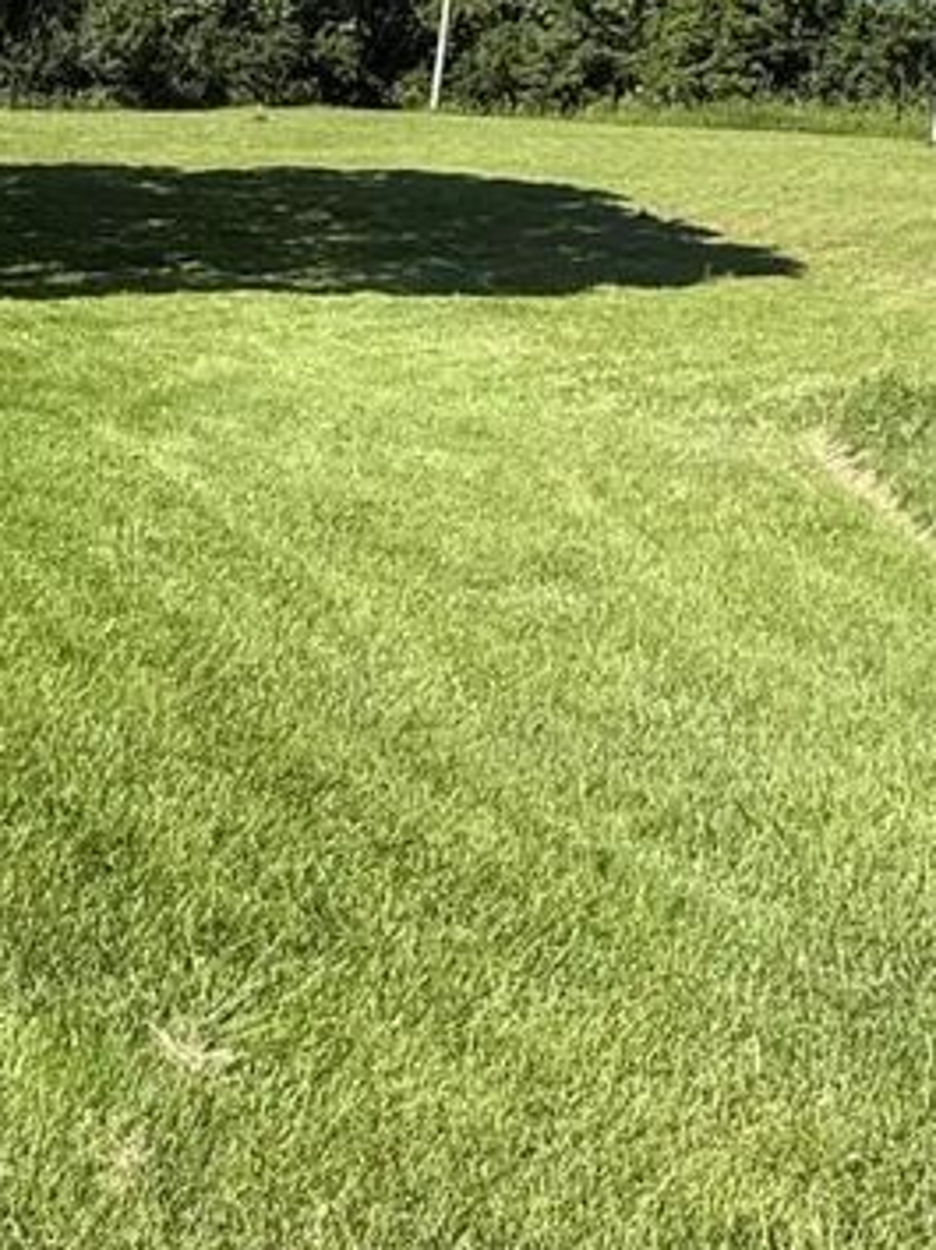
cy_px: 281
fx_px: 1949
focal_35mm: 54
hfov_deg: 26.4
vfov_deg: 34.6
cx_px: 148
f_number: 2.2
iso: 50
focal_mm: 2.22
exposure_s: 1/1235
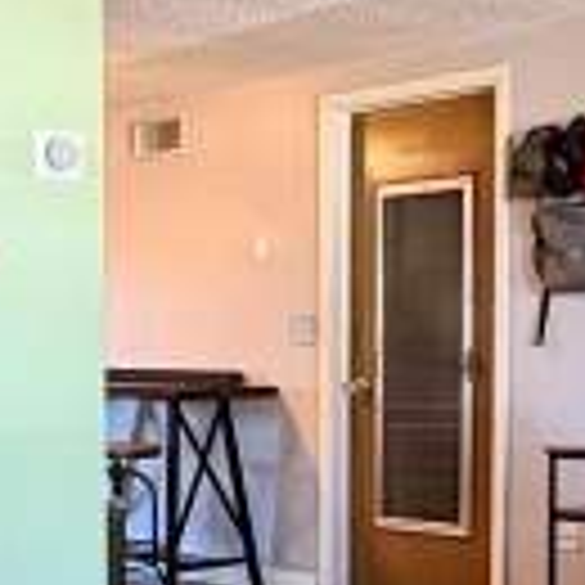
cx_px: 99
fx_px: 1453
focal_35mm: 76
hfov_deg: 22.4
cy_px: 436
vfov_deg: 22.6
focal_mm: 2.22
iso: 160
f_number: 2.2
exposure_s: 1/60
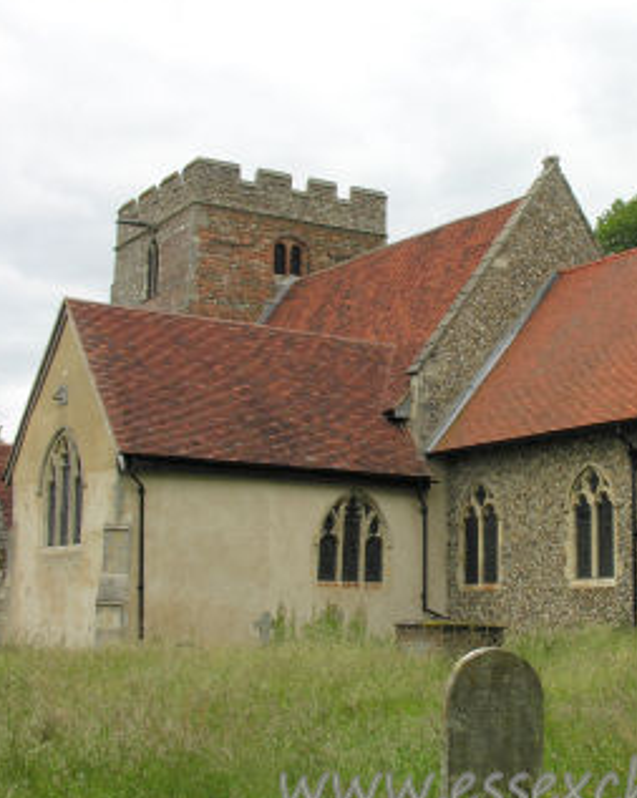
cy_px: 417
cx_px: 446
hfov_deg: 24.8
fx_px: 1440
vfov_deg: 31.0
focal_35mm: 61
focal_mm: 11
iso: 50
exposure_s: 1/107
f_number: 5.2
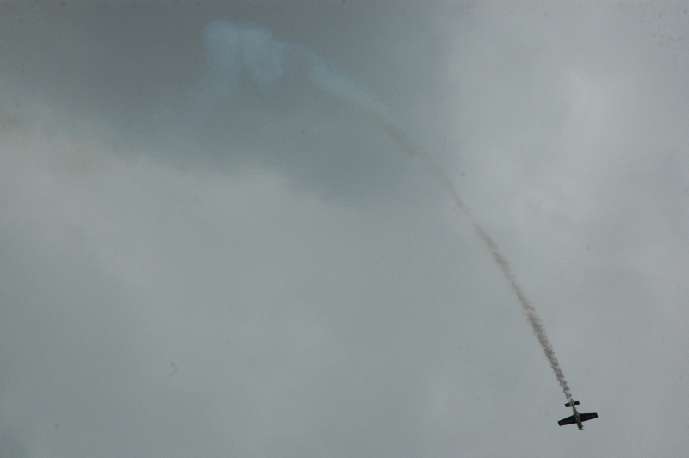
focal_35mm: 105
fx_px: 2008
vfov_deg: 13.0
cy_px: 229
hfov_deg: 19.5
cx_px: 344
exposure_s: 1/800
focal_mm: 70
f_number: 14
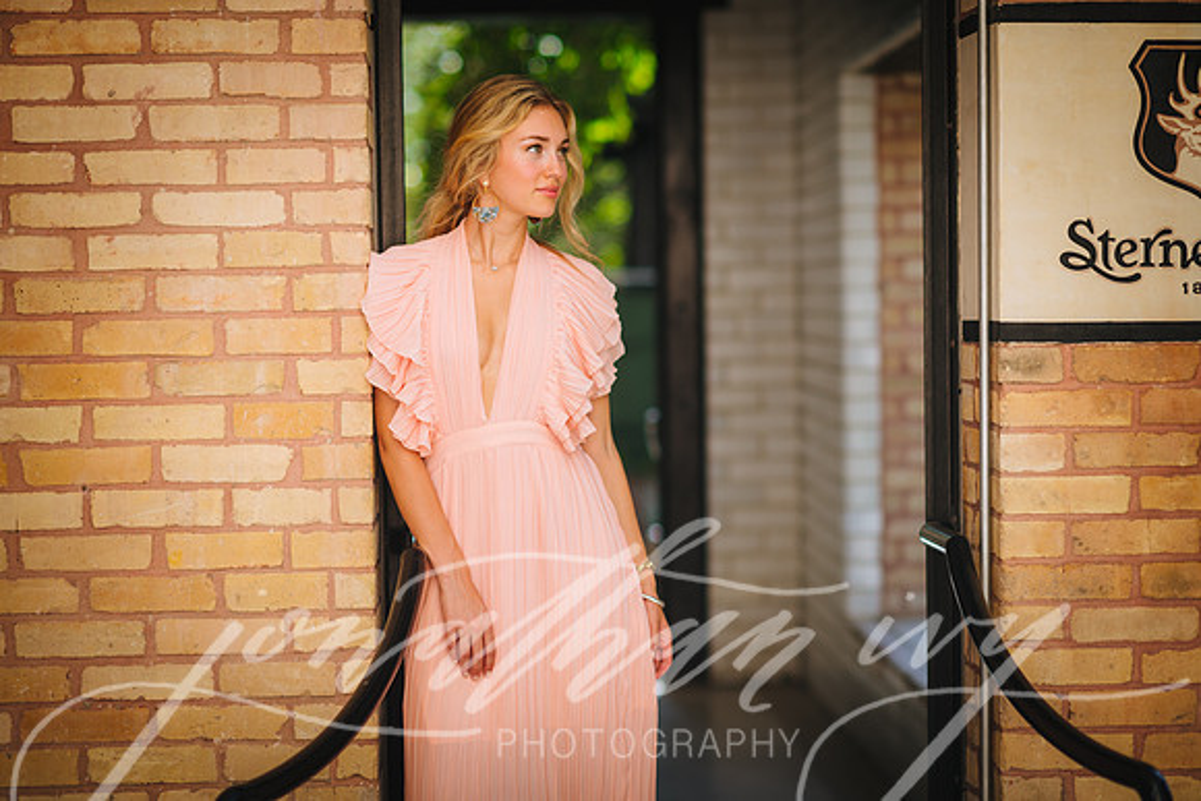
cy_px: 400
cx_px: 600
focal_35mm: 88
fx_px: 2934
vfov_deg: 15.6
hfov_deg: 23.1
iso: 31
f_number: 2
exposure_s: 1/320
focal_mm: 85
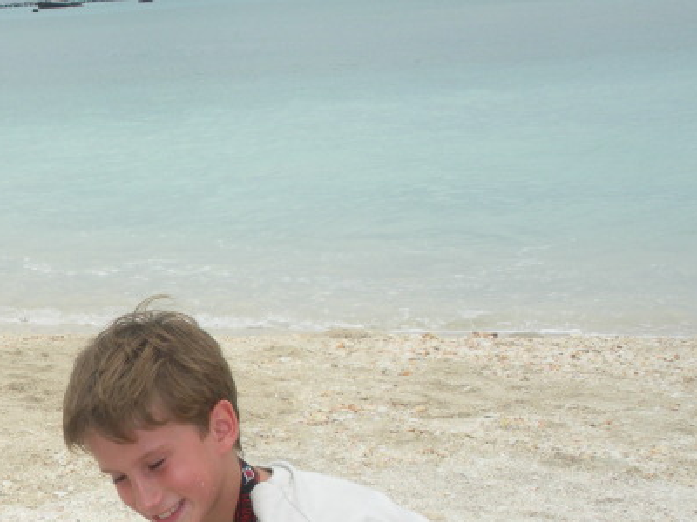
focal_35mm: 72
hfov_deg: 26.3
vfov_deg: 20.4
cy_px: 355
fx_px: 1450
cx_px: 92
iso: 88
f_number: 5.6
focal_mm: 6.3
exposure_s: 1/504
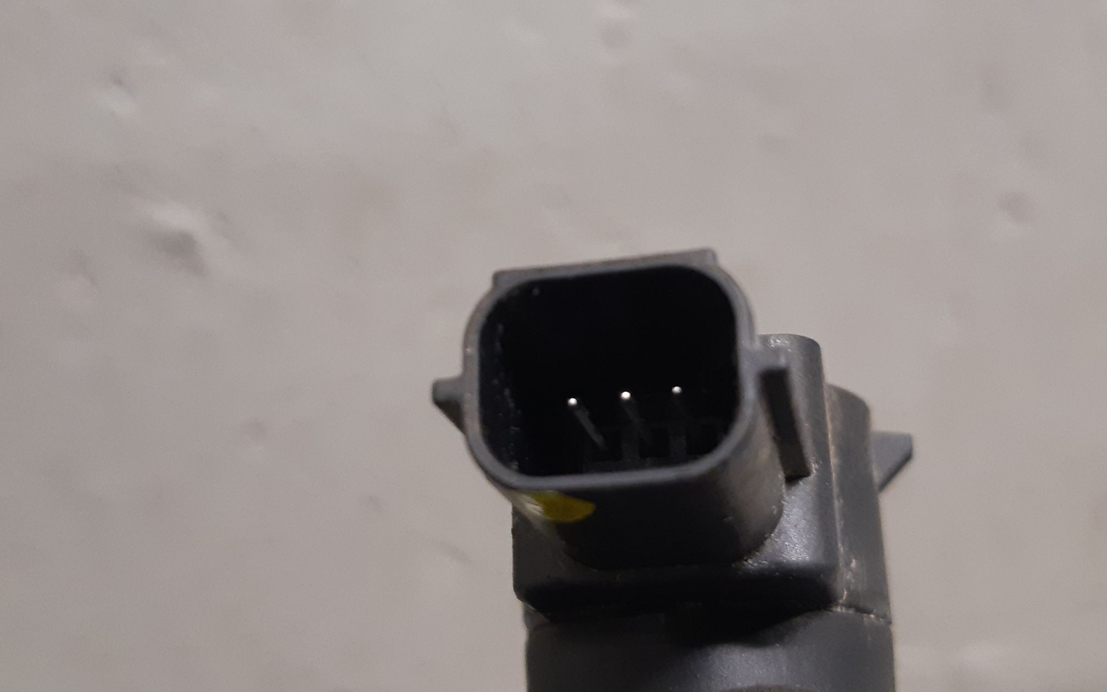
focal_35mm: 28
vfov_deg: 44.4
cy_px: 289
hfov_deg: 66.5
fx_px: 845
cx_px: 557
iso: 200
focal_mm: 3.93
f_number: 1.7
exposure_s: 1/33
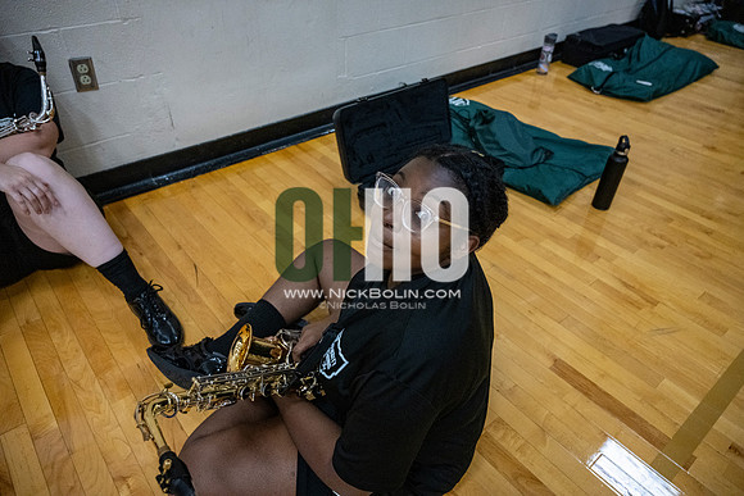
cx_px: 372
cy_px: 248
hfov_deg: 73.7
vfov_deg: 53.2
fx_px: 496
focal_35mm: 24
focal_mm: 24
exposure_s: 1/800
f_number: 4
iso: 8000
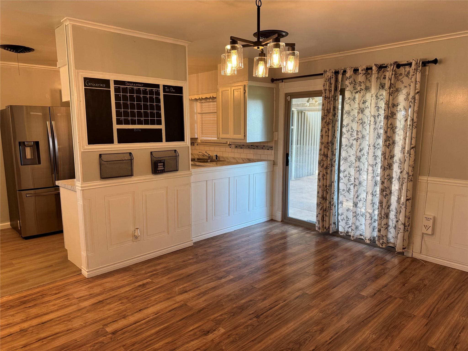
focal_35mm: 24
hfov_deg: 71.6
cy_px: 176
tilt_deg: -9.6
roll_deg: +0.5
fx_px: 324
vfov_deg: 56.8
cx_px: 234
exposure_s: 1/120
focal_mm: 6.76
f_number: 1.78
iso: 200
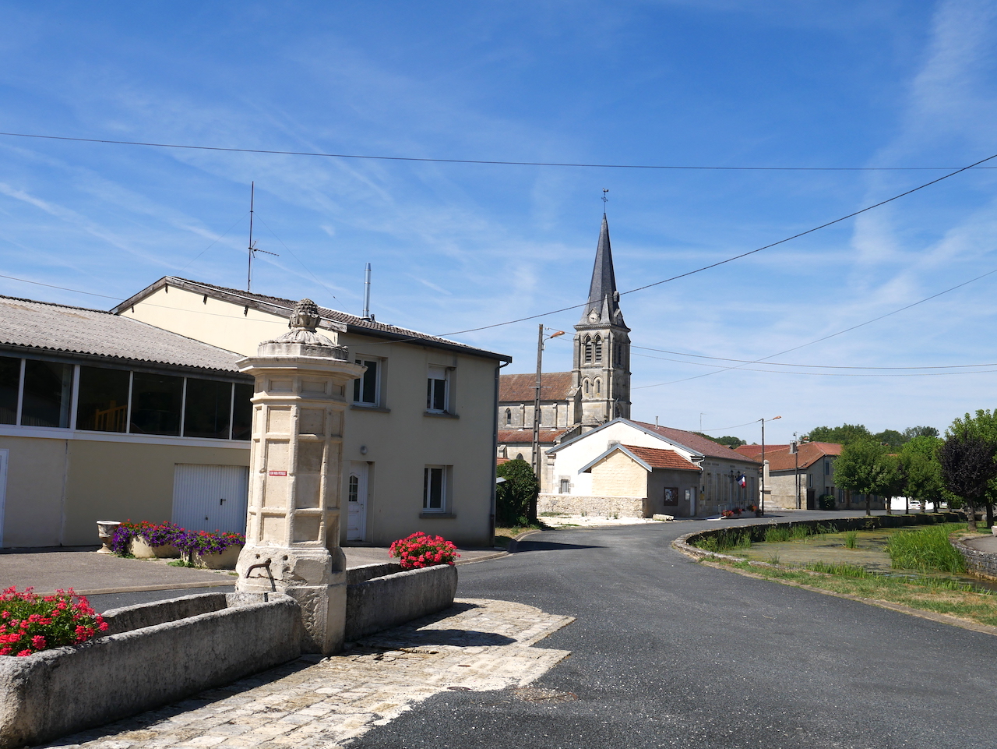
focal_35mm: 36
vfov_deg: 39.7
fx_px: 1037
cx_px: 498
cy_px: 374
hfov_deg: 51.3
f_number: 10
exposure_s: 1/500
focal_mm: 18
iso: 200
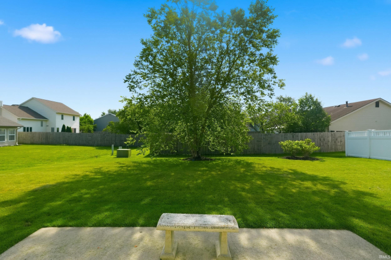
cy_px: 130
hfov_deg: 95.0
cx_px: 196
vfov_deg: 72.1
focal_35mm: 16
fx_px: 179
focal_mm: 11
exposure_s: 1/4000
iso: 800
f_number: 4
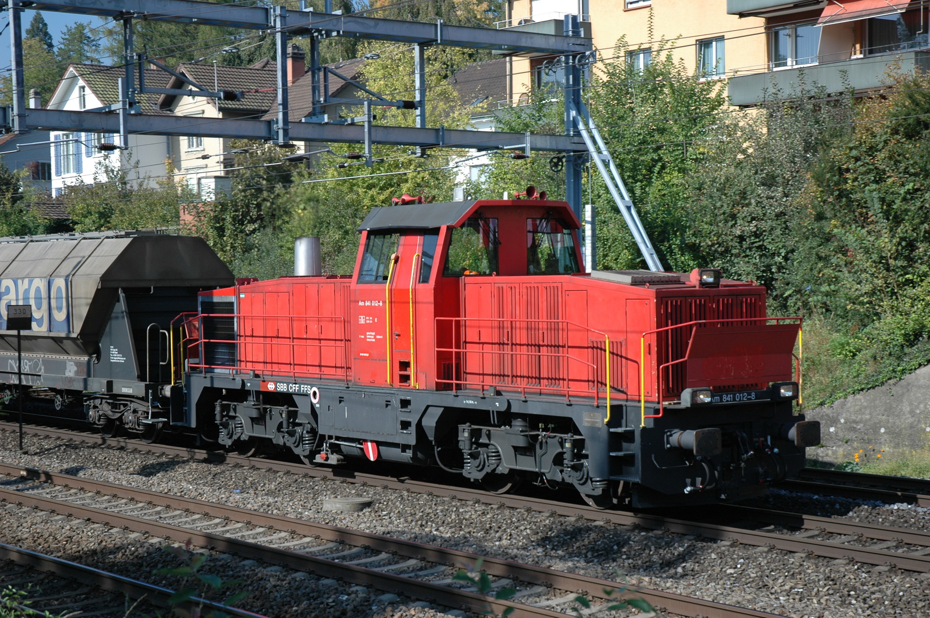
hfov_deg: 29.3
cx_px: 465
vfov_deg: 19.7
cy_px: 309
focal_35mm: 69
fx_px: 1781
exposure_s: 1/640
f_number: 5
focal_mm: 46
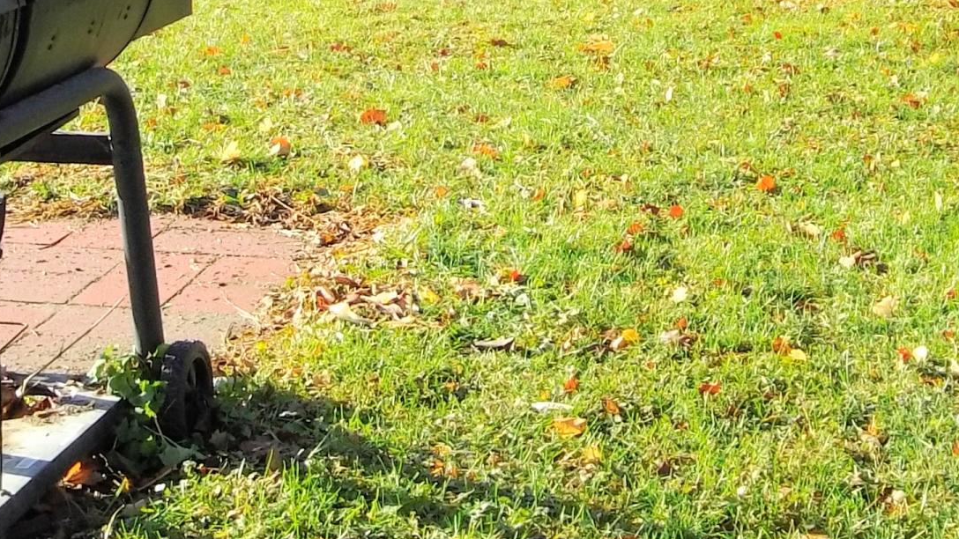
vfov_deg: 13.3
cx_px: 590
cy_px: 15
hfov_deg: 23.6
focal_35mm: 90
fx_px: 2289
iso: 100
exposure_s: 1/320
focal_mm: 5.4
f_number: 3.7
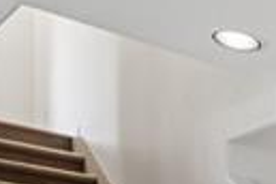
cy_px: 379
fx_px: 682
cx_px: 674
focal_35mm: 89
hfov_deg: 14.4
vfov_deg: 13.1
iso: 400
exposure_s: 1/6
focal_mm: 12
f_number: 8
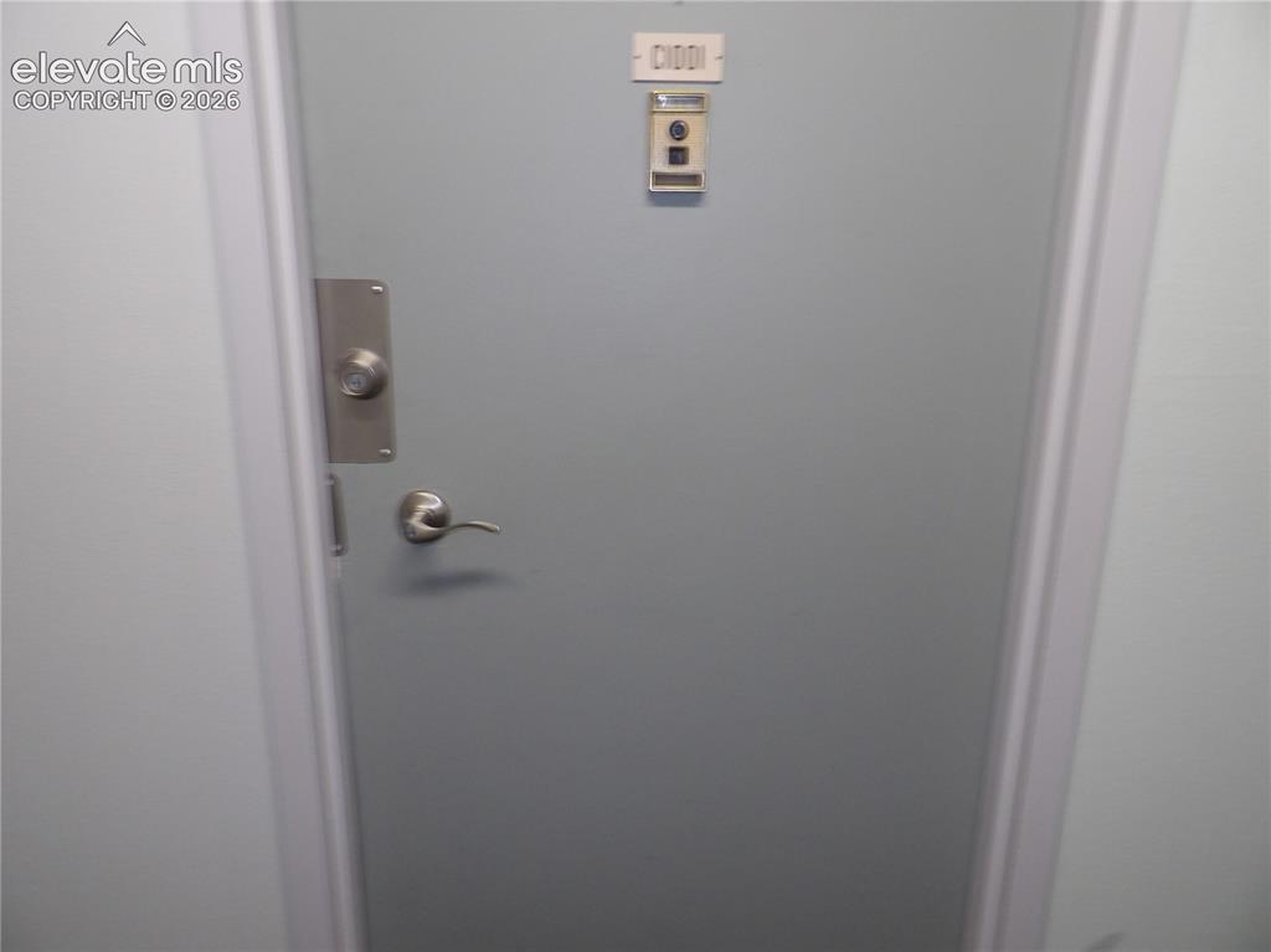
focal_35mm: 24
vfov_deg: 56.8
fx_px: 881
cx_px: 636
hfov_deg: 71.6
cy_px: 476
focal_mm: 4.3
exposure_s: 1/33
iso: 200
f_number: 3.2
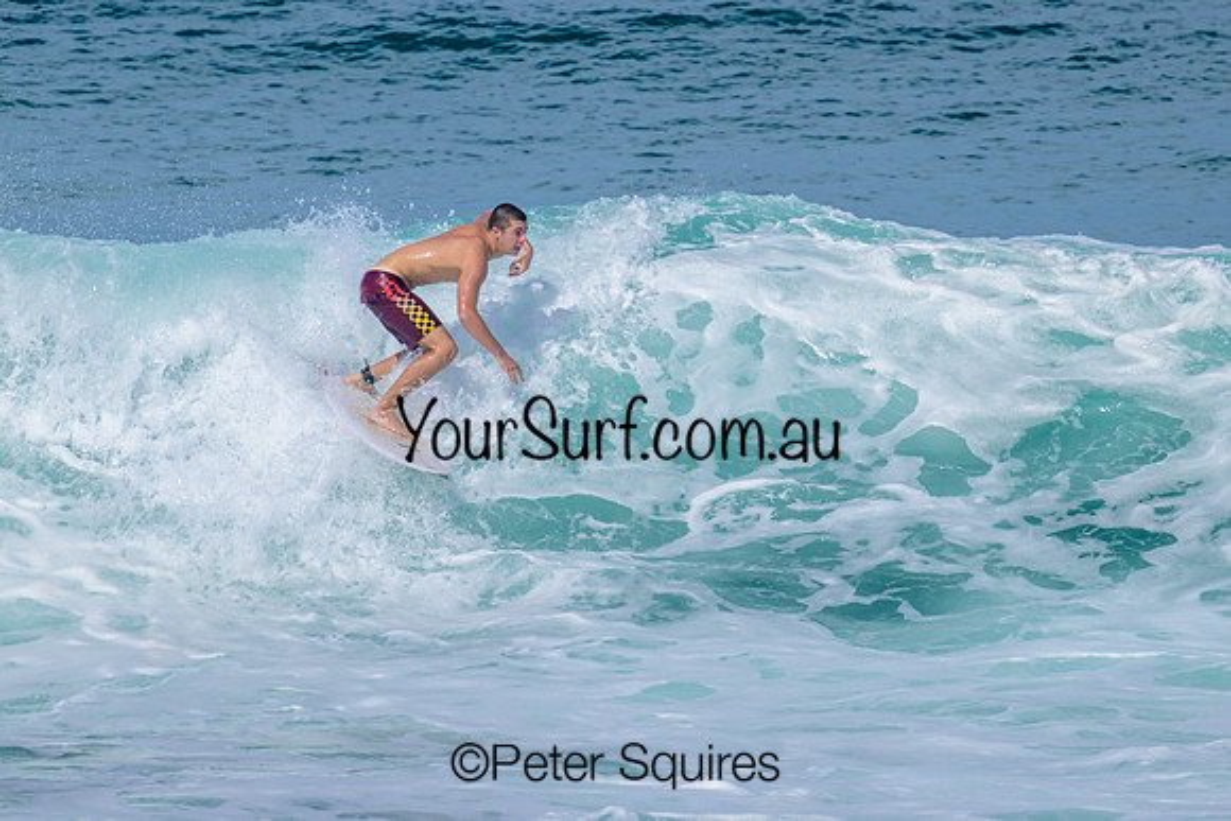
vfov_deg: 1.3
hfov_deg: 1.9
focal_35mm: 1095
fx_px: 37433
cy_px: 312
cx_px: 521
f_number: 11
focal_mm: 800
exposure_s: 1/2000
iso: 360
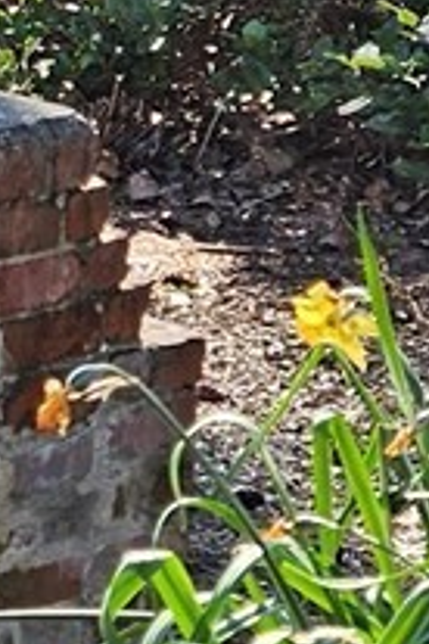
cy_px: 100
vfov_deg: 11.1
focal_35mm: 185
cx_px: -1135
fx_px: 3307
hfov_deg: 6.4
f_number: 1.8
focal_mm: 5.4
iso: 25
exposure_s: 1/176
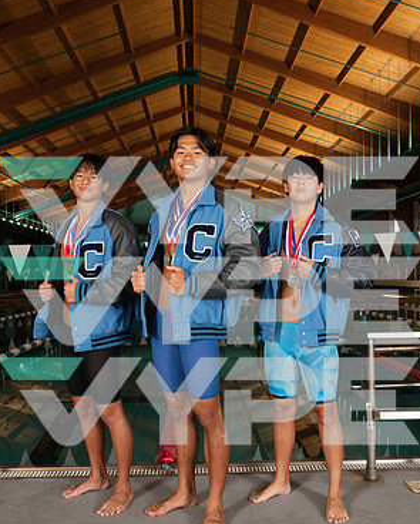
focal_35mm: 39
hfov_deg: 38.3
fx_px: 605
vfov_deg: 46.7
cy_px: 302
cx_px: 211
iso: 800
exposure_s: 1/250
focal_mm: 34
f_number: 7.1
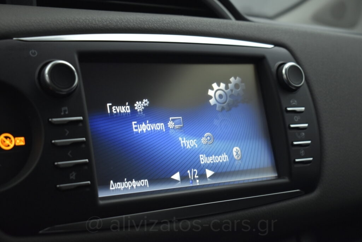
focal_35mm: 60
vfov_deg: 22.7
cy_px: 121
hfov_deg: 33.4
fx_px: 604
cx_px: 181
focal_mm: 40
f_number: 5
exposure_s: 1/125
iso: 1600
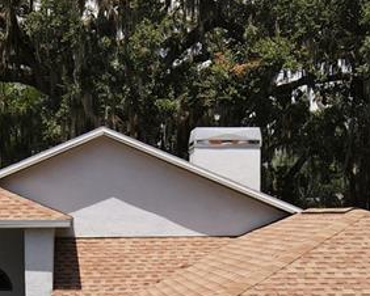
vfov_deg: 17.0
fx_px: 931
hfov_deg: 22.3
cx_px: 104
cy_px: 388
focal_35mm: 85
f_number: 2.8
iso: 100
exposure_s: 1/30
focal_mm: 4.5
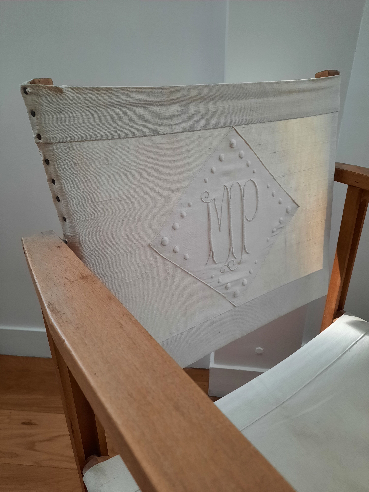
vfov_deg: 69.4
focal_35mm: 25
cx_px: 184
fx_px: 355
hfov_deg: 54.9
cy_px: 246
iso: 320
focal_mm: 4.6
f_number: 2
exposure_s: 1/50
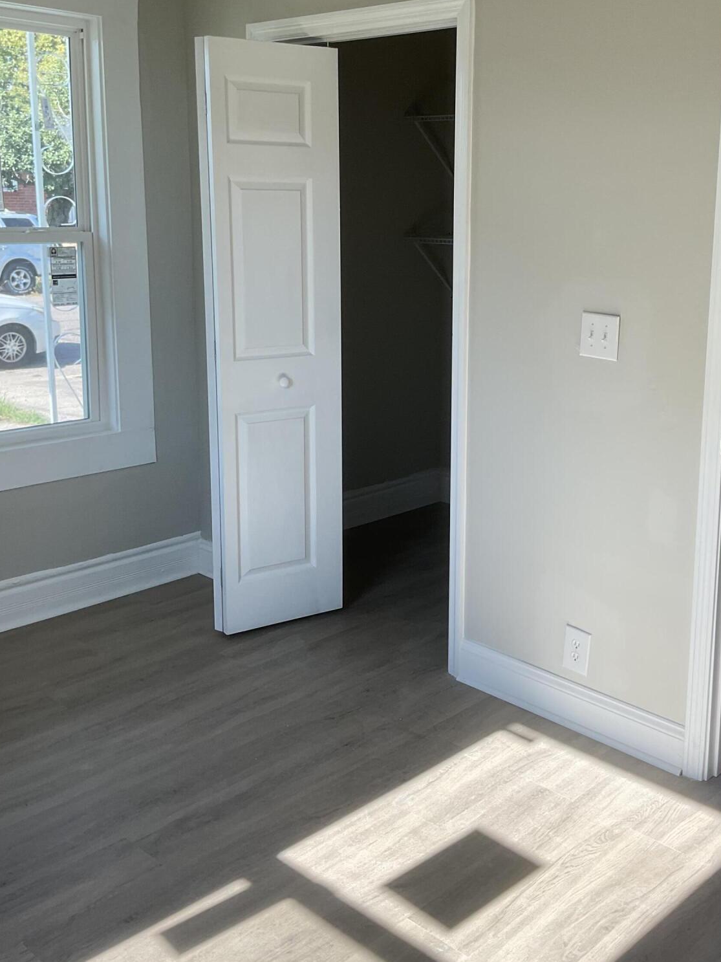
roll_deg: +0.1
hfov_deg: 36.6
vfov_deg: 47.7
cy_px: 406
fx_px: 1083
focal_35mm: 39
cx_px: 459
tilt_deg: -8.5
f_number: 1.8
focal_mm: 3
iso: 16
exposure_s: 1/139
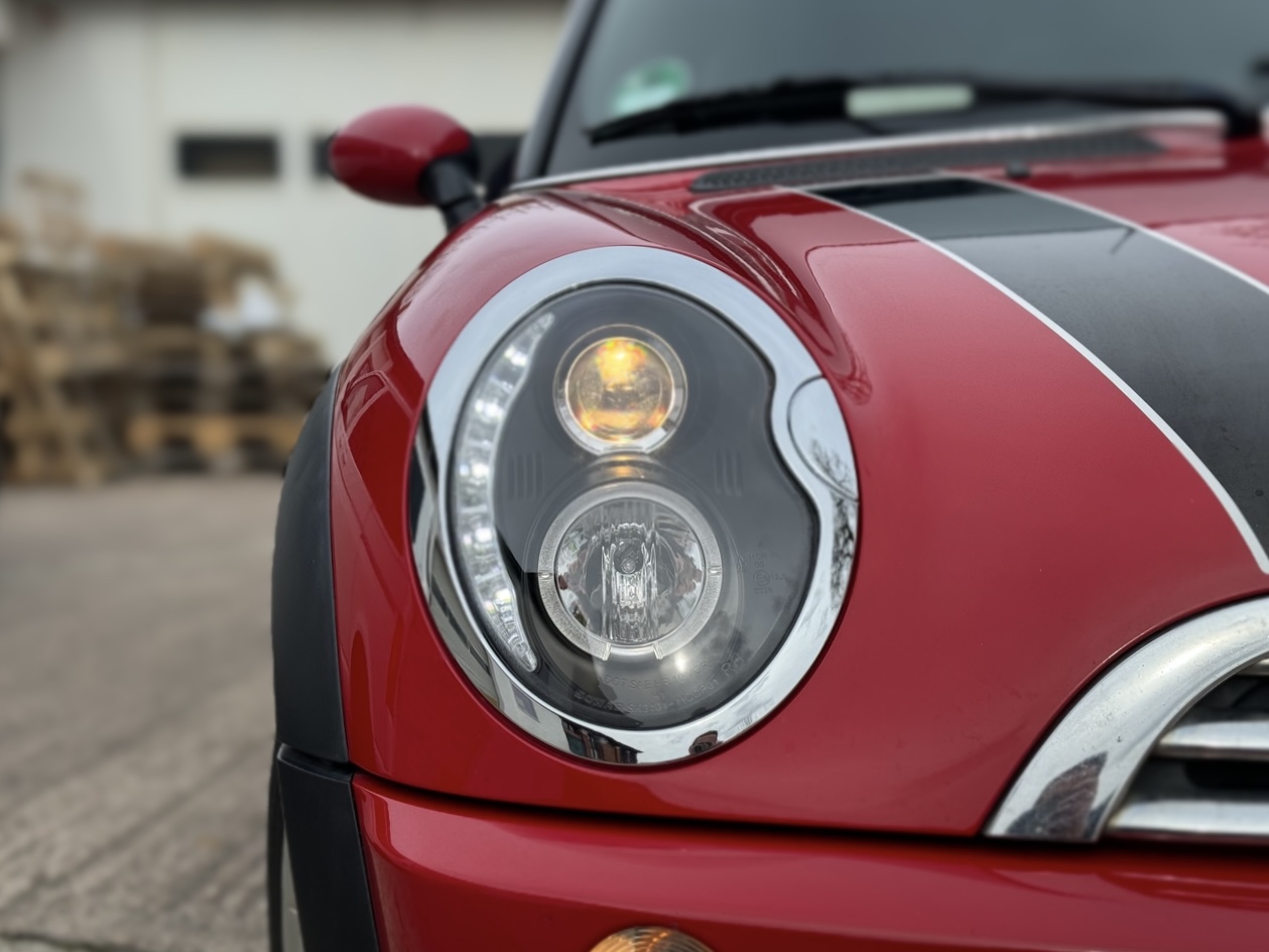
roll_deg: +1.2
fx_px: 1759
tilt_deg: -4.4
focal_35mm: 48
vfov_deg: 30.3
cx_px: 634
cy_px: 476
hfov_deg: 39.7
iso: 64
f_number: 1.78
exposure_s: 1/2045
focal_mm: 6.86
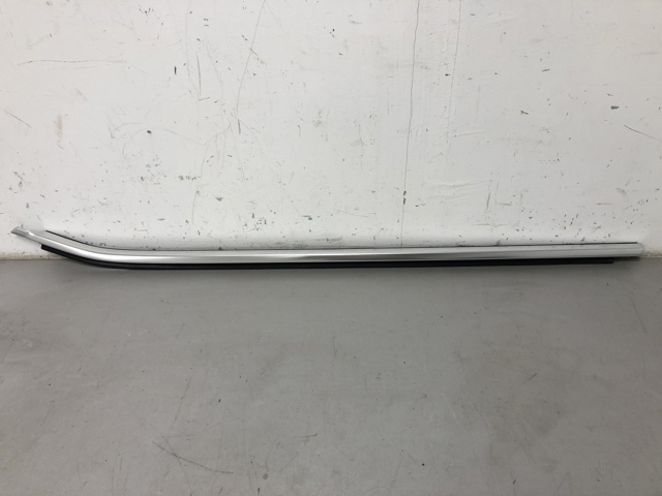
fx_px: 535
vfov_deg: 49.7
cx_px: 331
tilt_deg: -35.8
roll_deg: +5.4
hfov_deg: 63.4
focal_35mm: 28
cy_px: 248
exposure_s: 1/50
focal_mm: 4
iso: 32
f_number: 1.8
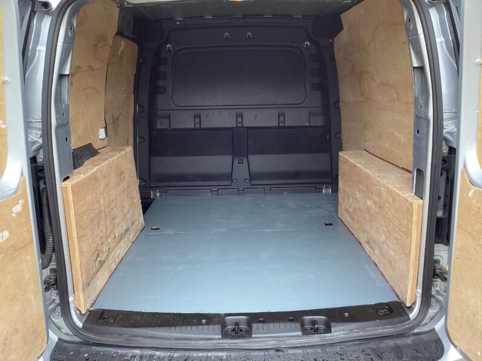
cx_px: 241
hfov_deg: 58.4
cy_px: 180
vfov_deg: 45.4
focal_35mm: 31
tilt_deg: -13.6
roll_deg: +0.9
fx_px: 432
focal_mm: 3.3
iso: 64
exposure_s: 1/120
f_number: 2.4
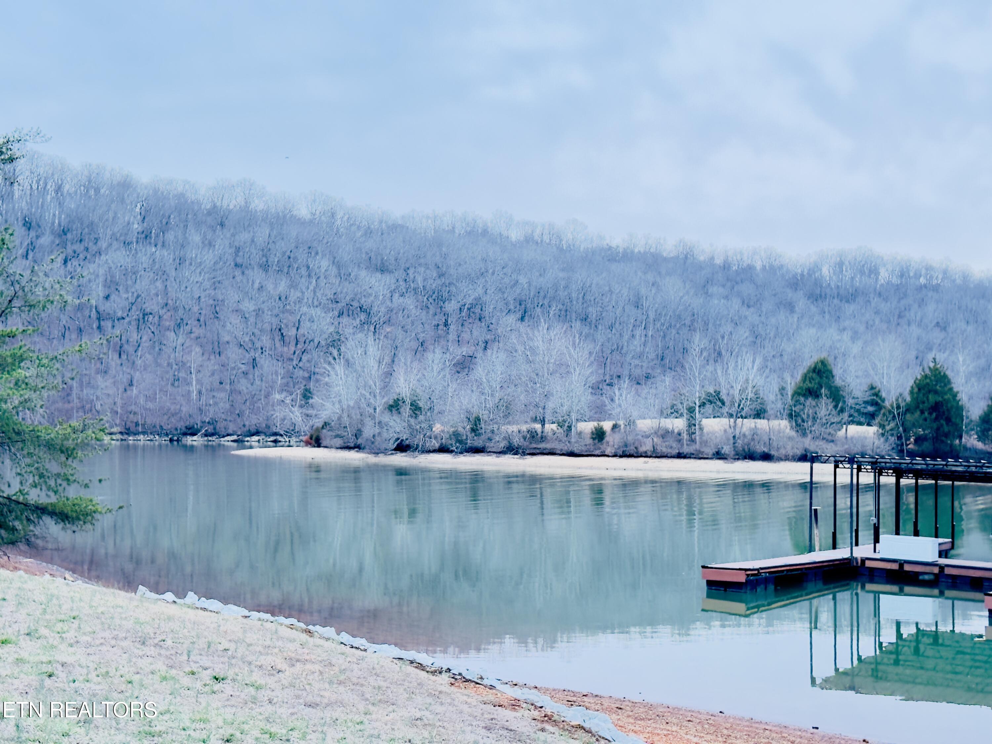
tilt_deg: +2.5
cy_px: 372
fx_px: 1376
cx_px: 496
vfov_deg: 30.3
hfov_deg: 39.7
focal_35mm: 48
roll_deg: -1.1
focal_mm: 6.76
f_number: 1.78
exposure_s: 1/30
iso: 640
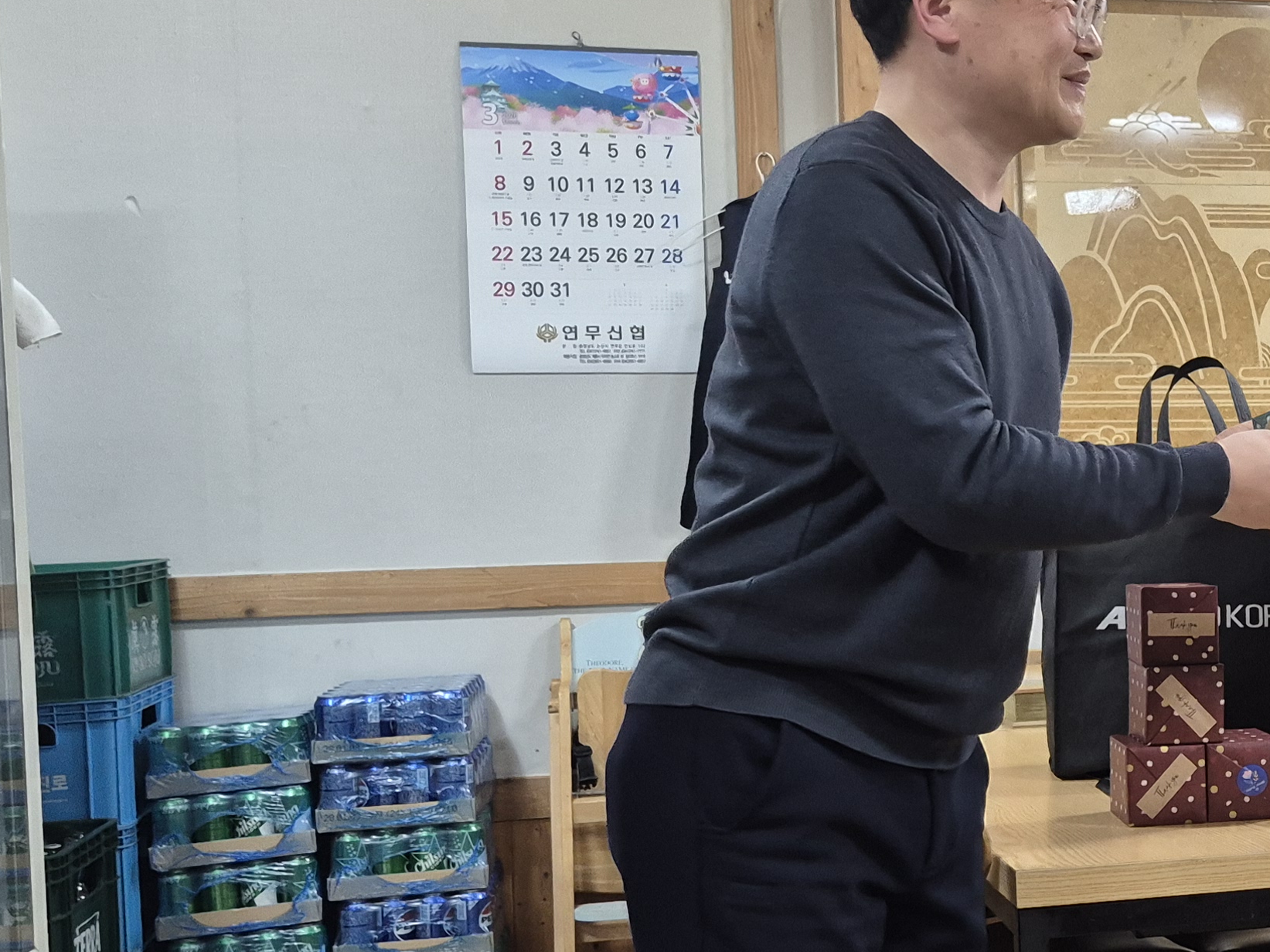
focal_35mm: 56
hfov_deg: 32.0
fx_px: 2054
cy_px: 542
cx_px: 1231
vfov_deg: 26.1
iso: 250
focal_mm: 5.4
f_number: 1.8
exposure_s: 1/120
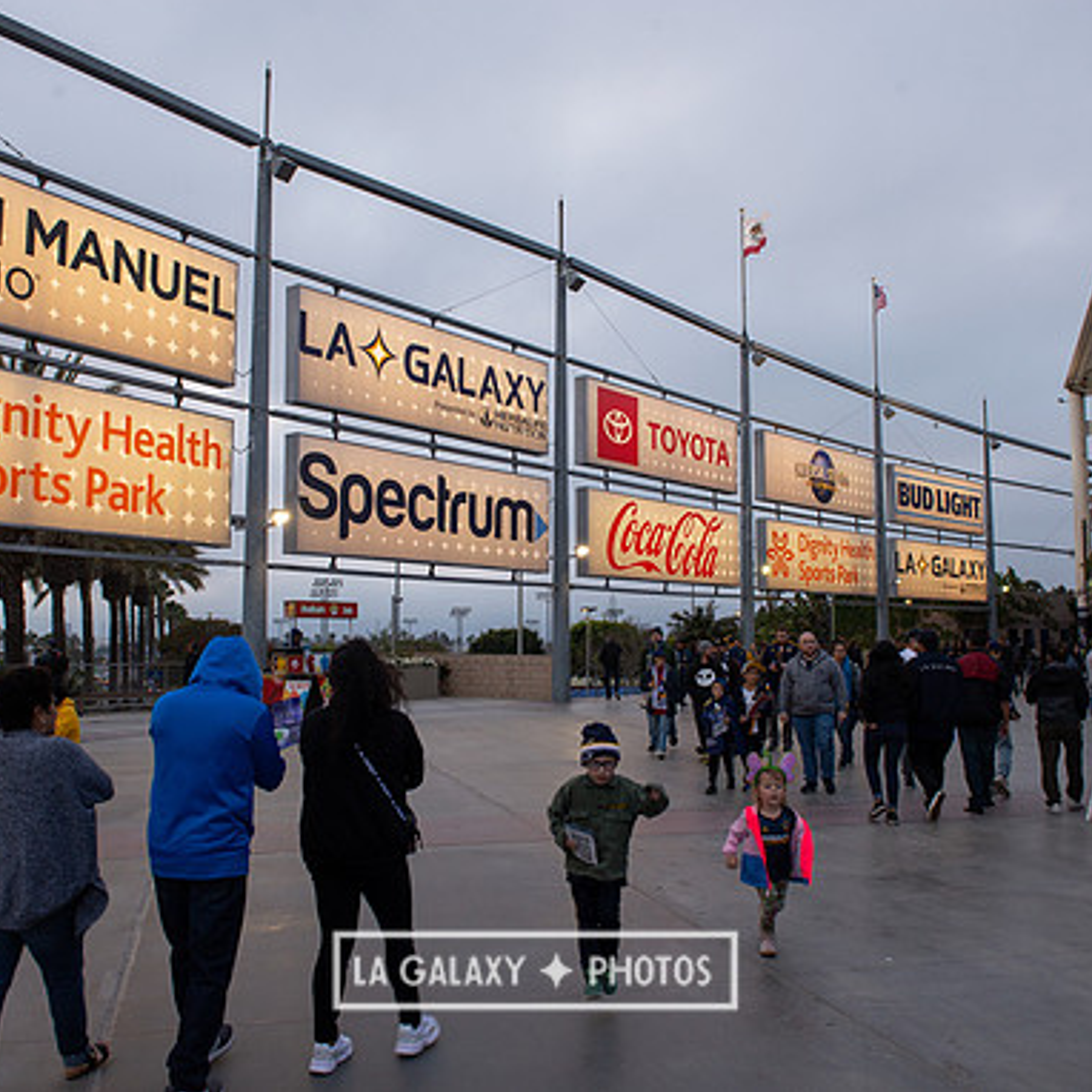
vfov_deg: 52.5
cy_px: 542
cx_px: 535
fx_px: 1106
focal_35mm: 31
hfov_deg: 52.5
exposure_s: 1/80
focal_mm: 24
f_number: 9
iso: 400
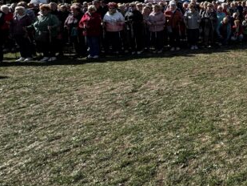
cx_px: 306
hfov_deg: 37.5
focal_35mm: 35
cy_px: 14
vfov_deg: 37.7
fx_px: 250
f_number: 2.2
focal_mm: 2.22
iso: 40
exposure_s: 1/1020
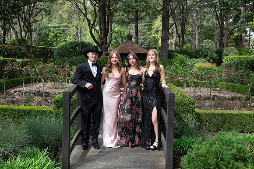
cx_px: 127
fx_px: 254
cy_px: 84
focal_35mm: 36
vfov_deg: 36.9
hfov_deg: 53.1
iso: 1250
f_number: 5.6
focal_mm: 36
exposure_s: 1/1000
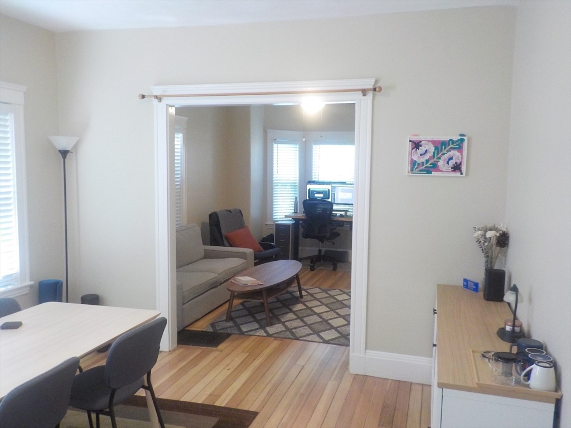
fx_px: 495
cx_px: 286
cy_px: 214
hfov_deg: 60.0
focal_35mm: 30
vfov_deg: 46.8
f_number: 3.3
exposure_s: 1/20
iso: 400
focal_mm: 4.1
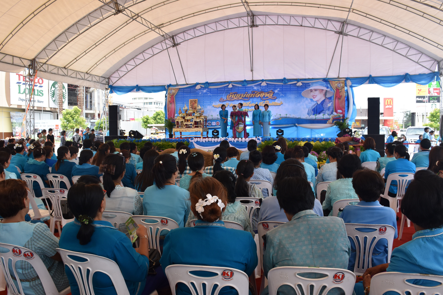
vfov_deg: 47.9
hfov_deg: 67.4
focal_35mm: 27
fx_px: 332
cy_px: 148
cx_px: 222
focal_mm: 18
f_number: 8
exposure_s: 1/250
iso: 360
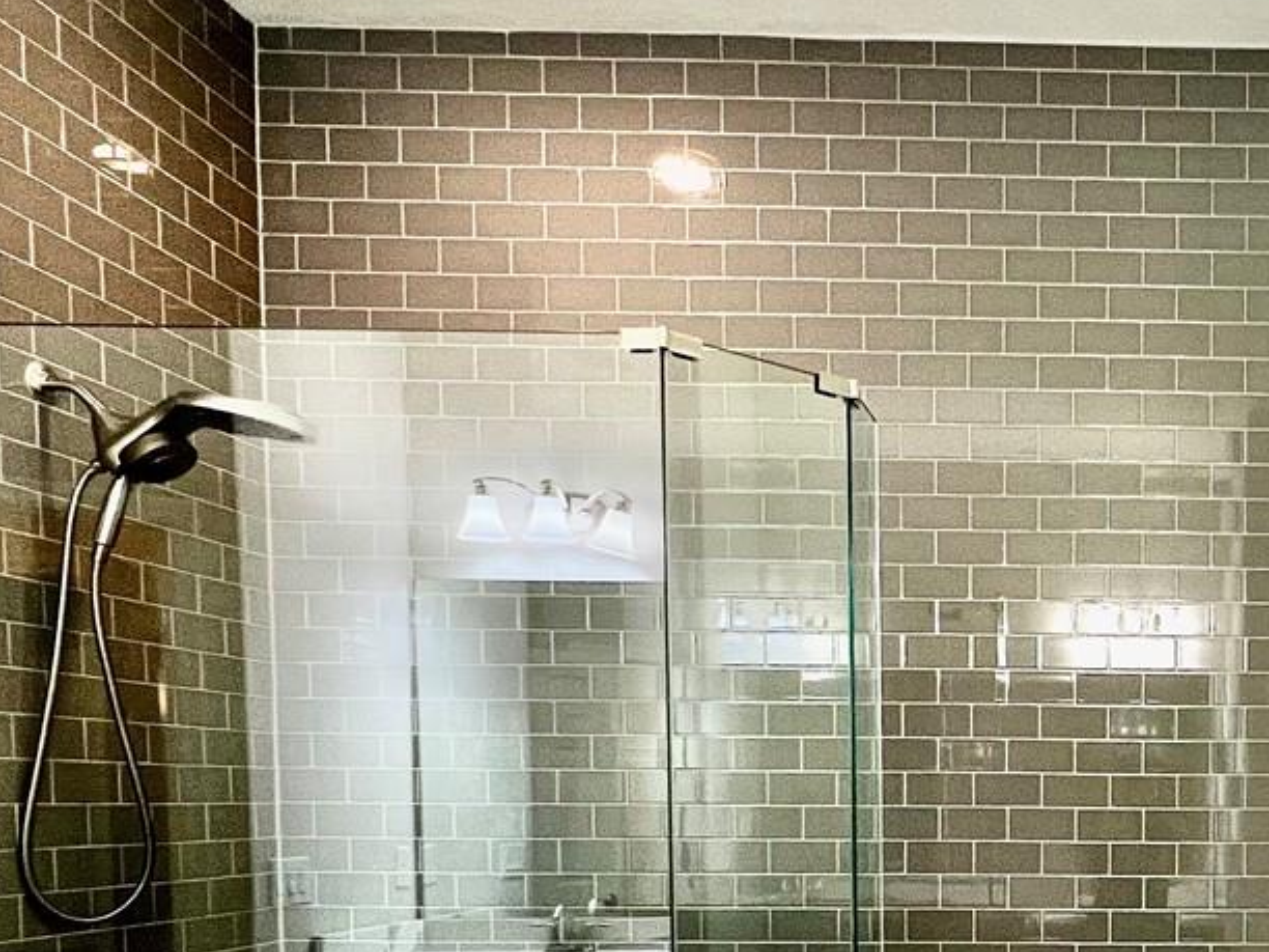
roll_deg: +0.0
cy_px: 879
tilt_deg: -3.2
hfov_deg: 47.4
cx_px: 1186
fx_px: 1246
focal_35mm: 34
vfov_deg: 38.5
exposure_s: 1/120
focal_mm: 1.57
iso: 250
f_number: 1.8
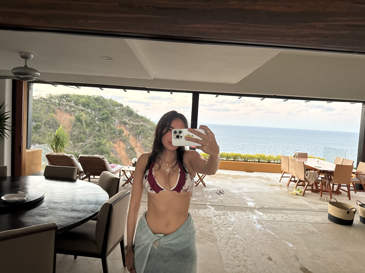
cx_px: 182
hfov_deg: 71.6
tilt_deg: -0.8
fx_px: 253
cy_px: 136
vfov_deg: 56.8
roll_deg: -2.9
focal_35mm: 24
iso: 400
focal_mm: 6.76
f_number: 1.78
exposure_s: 1/60
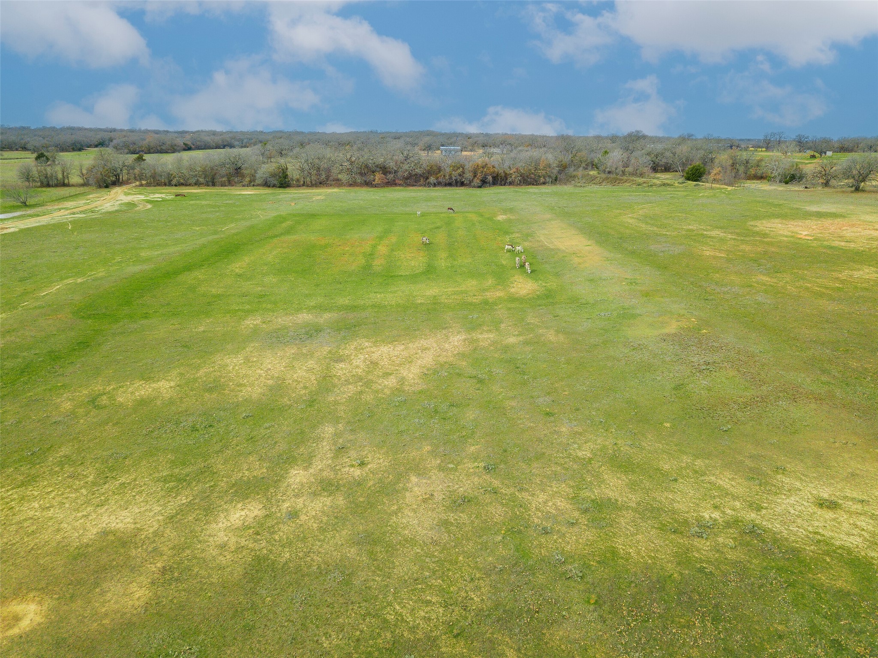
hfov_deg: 67.3
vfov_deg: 53.0
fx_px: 659
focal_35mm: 26
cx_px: 439
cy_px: 329
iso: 100
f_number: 2.2
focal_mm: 4.73
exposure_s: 1/800
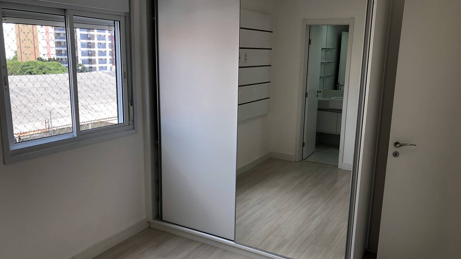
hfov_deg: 62.6
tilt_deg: -12.1
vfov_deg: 37.8
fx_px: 379
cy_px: 140
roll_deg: -1.5
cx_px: 227
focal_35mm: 31
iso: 20
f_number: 1.8
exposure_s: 1/120
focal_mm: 4
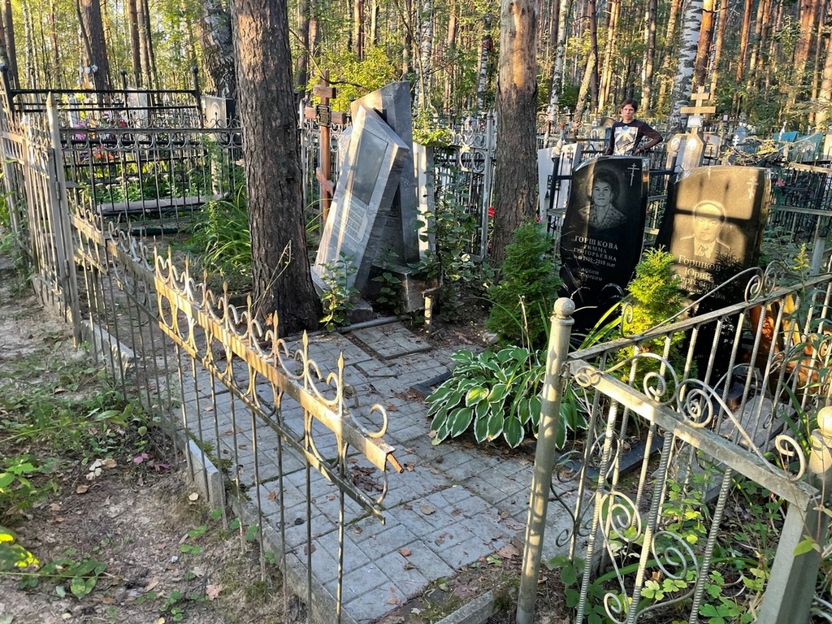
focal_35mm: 26
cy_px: 312
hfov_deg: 67.3
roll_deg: -4.0
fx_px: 625
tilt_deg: -11.3
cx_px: 416
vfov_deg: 53.1
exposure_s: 1/76
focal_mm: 4.2
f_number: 1.6
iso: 125
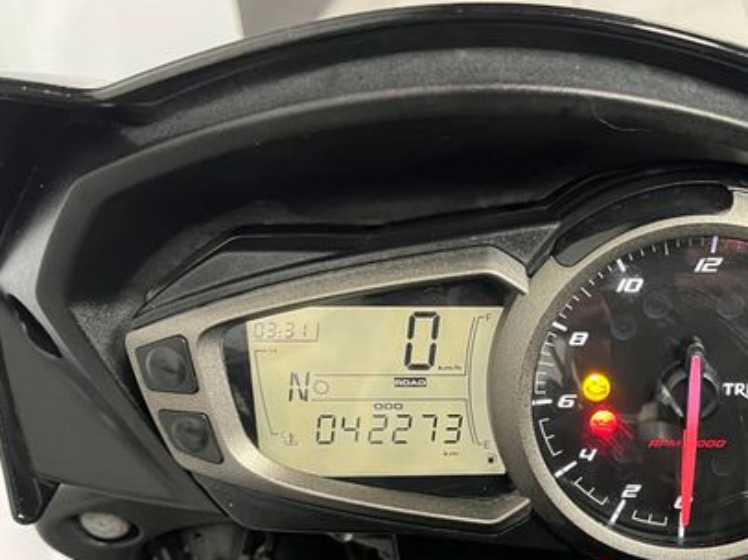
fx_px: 885
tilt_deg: -49.1
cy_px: 372
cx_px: 556
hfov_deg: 44.4
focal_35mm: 41
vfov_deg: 34.8
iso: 500
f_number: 1.6
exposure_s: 1/50
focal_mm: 5.1
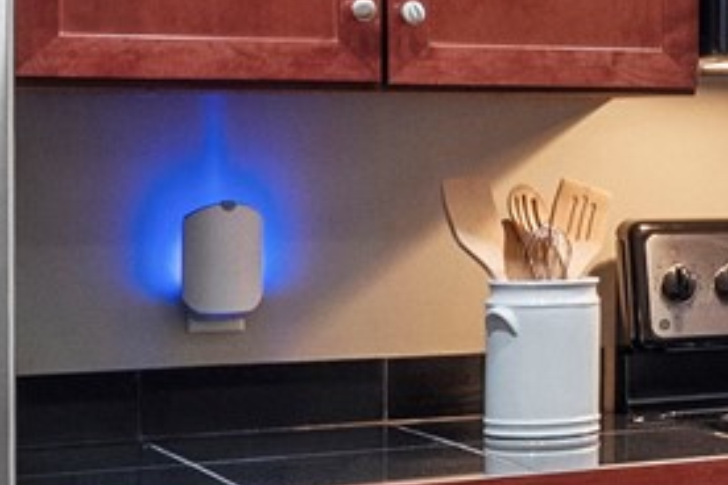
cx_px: 1358
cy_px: 232
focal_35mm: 110
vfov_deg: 12.5
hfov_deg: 15.6
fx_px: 2224
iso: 800
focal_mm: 14
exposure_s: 1/1.25
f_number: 8
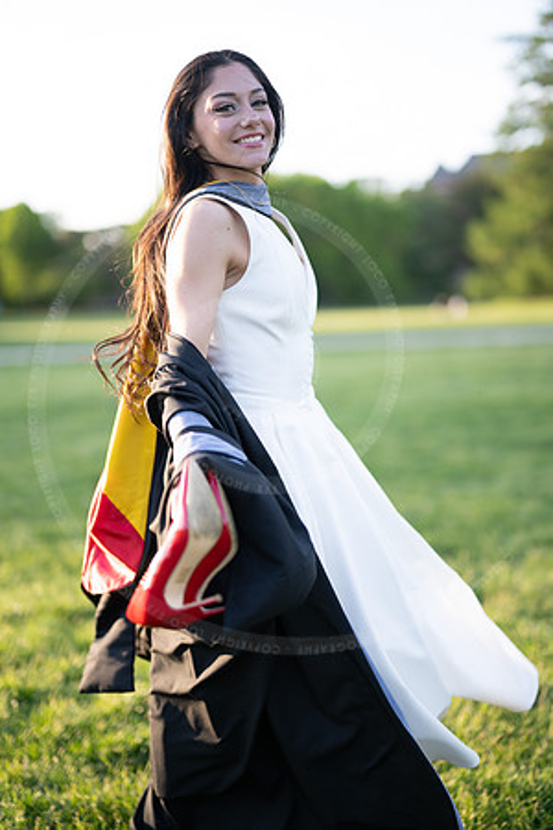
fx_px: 1152
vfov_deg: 39.6
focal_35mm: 50
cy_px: 415
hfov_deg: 27.0
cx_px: 276
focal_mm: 50
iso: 200
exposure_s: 1/1250
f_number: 1.3
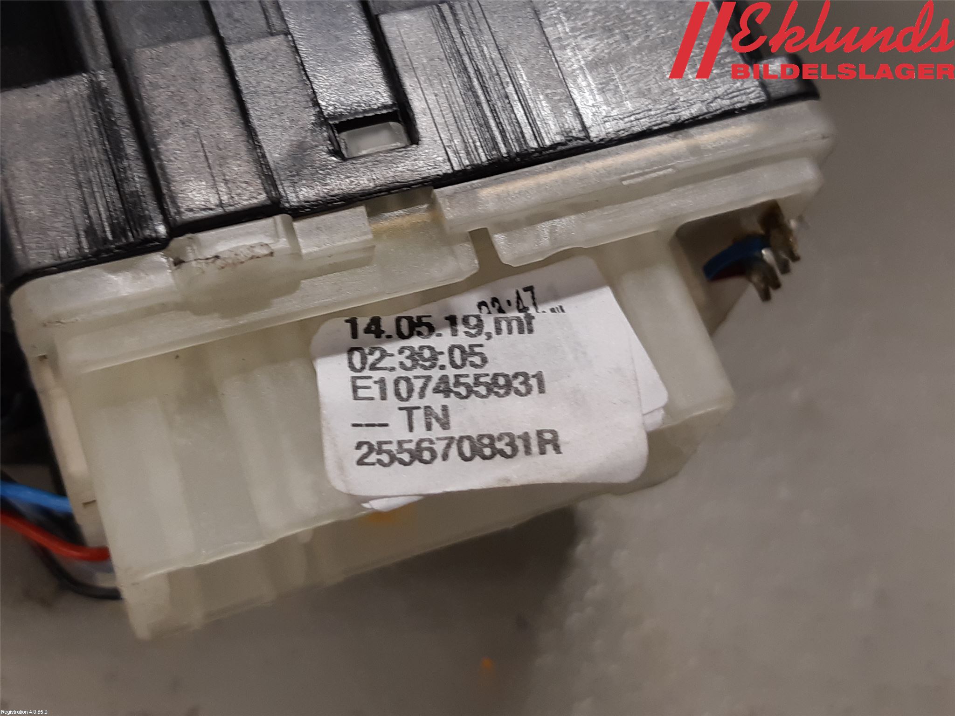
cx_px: 478
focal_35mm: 26
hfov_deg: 67.3
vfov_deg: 53.1
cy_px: 358
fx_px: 717
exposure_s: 1/50
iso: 64
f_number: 1.7
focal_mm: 3.93
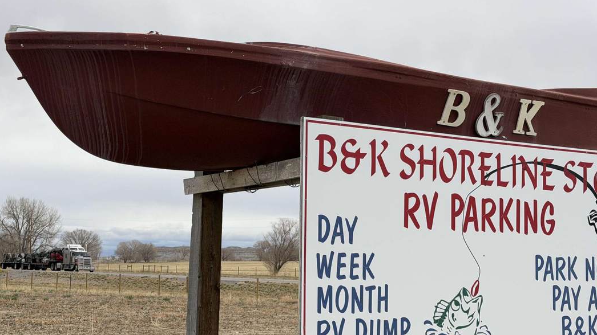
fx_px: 1013
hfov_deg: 32.8
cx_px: 308
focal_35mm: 64
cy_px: 226
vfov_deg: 18.8
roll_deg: -1.2
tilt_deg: +2.2
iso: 64
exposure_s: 1/5587
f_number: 1.78
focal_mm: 6.76
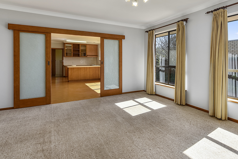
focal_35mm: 22
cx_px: 154
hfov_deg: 76.6
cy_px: 63
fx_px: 146
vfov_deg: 56.8
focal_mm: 14
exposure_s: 1/20
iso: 125
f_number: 11
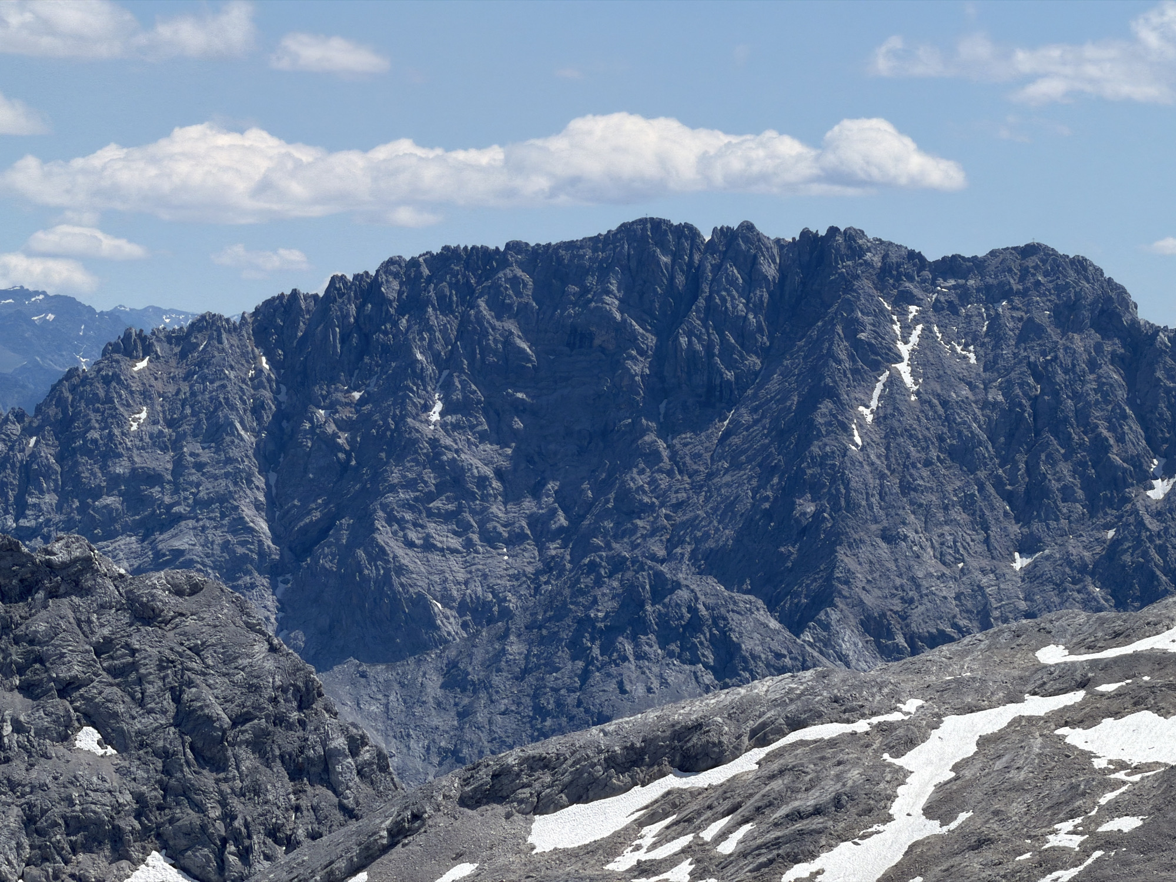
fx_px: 6795
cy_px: 441
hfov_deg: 9.9
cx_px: 588
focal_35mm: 200
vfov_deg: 7.4
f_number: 2.8
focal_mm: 16.89
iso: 16
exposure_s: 1/924
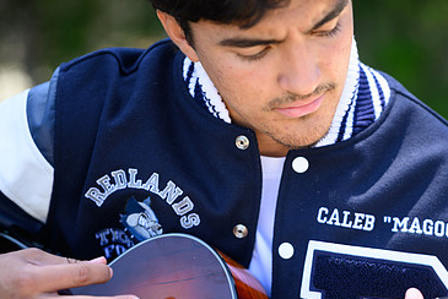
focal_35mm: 135
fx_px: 1681
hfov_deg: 15.1
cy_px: 231
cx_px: 303
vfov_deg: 10.2
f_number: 1.8
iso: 100
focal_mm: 85
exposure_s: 1/400
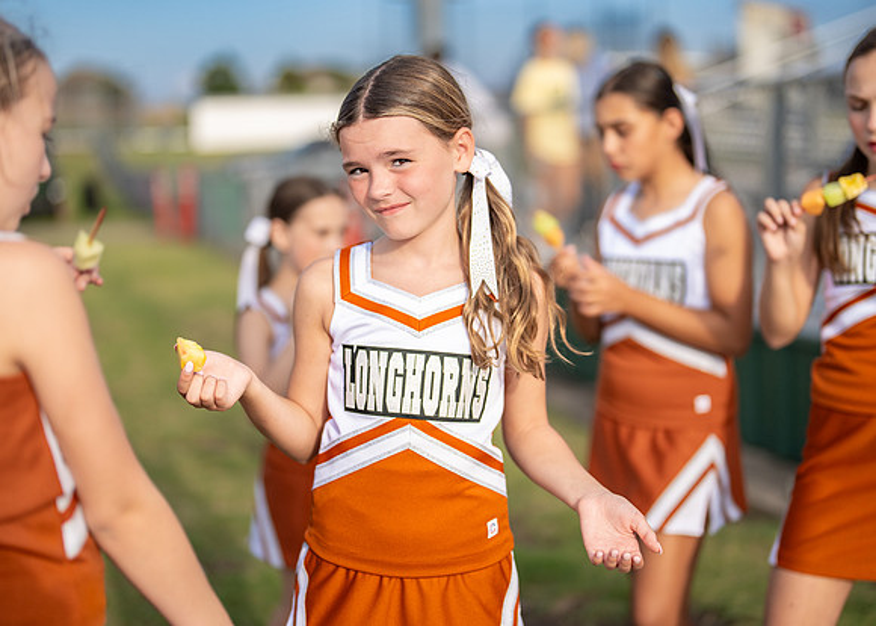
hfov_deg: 32.8
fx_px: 1488
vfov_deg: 23.7
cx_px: 439
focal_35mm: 60
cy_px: 286
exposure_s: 1/12800
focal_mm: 50
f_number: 1.2
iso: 320
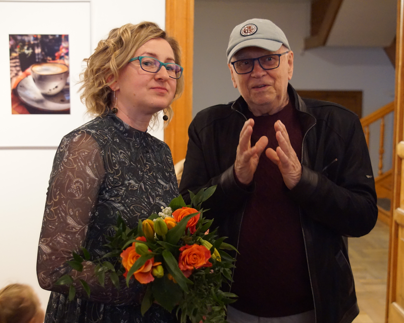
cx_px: 221
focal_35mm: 51
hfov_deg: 36.6
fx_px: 610
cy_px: 162
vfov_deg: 29.7
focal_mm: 30
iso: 3200
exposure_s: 1/100
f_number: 2.8
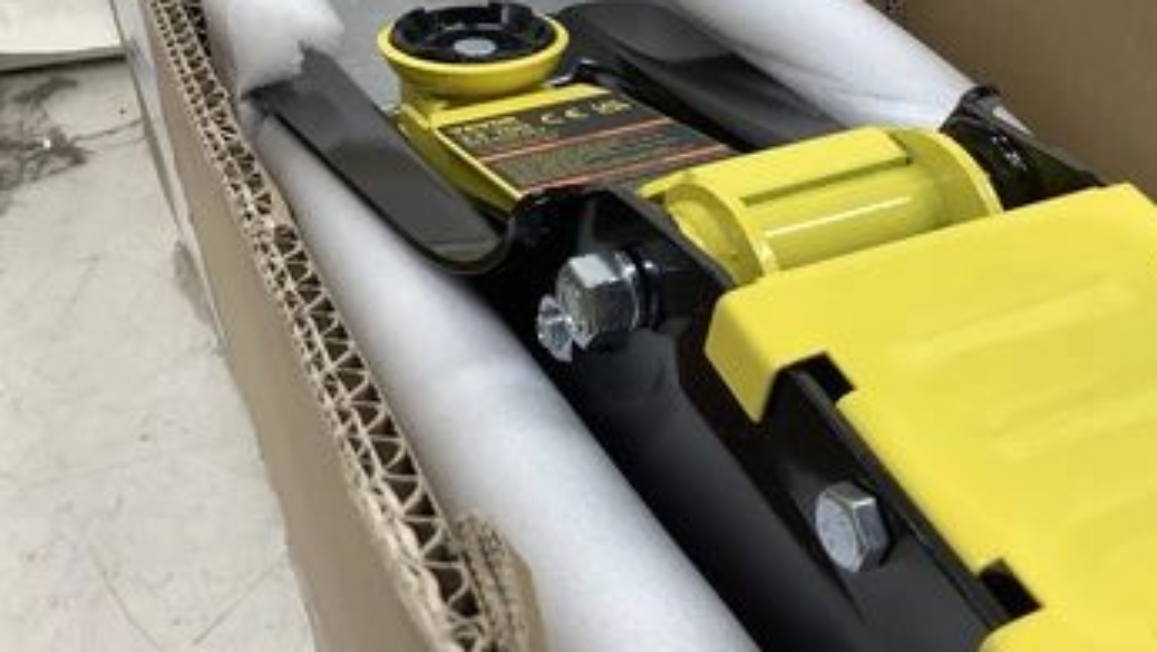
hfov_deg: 51.6
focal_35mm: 39
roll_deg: +5.5
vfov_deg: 30.5
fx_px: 1197
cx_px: 612
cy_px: 298
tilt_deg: -34.2
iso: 80
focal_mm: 3.3
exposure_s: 1/120
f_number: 2.4
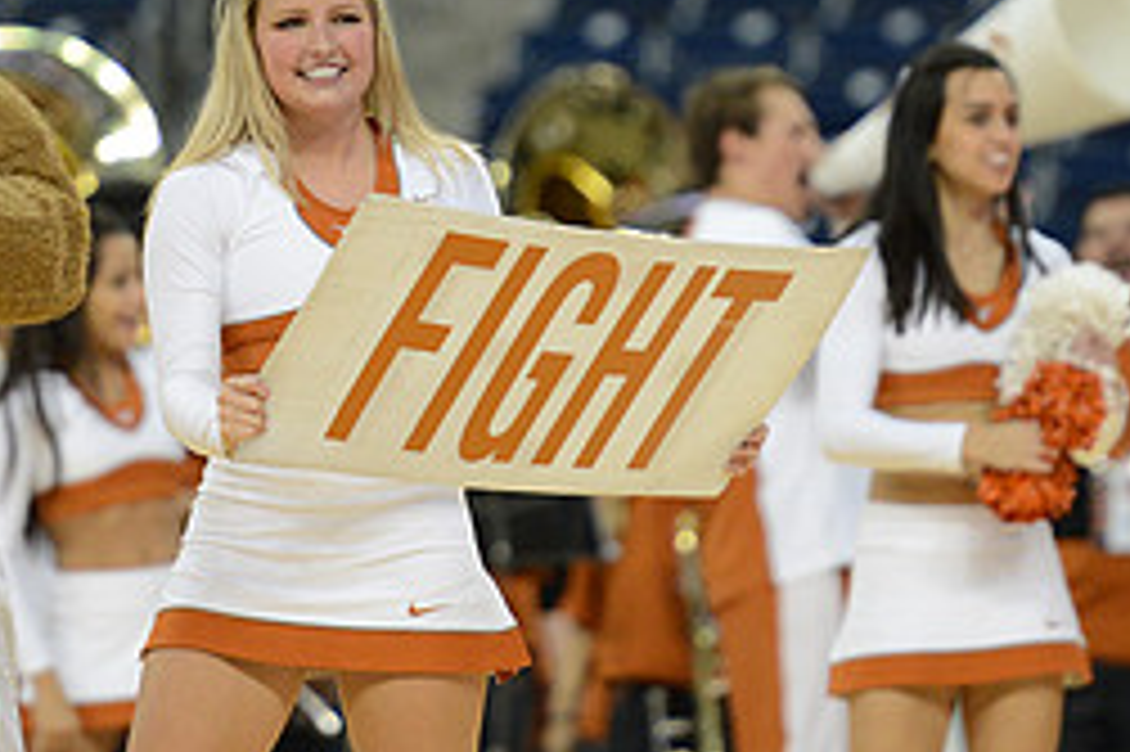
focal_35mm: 463
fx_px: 14523
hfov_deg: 4.5
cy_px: 367
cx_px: 180
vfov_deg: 3.0
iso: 3200
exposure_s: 1/1600
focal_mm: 200
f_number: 2.8
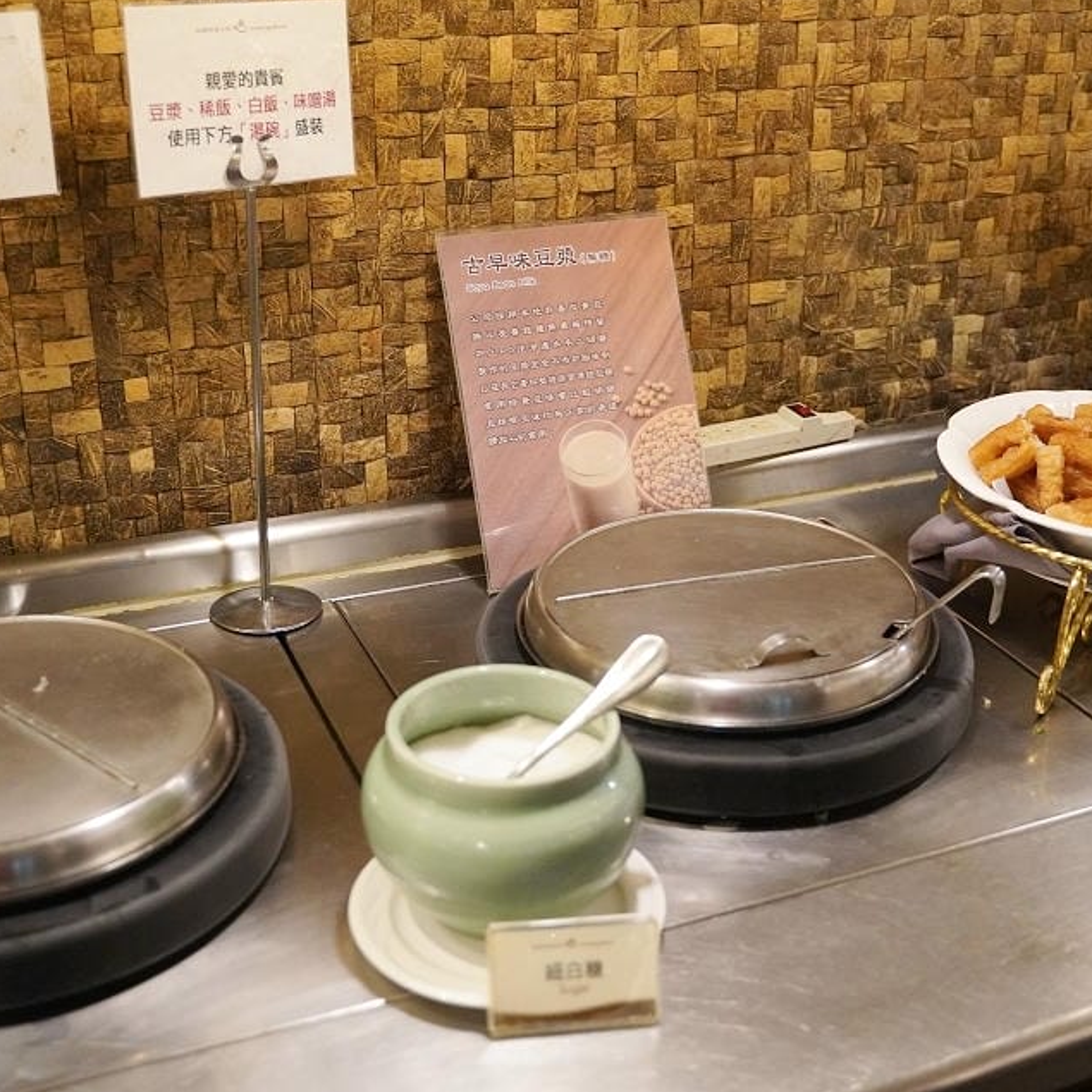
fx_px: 1606
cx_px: 638
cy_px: 459
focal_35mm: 45
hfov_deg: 37.4
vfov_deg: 37.5
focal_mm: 28
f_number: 2.8
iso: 4000
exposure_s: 1/160
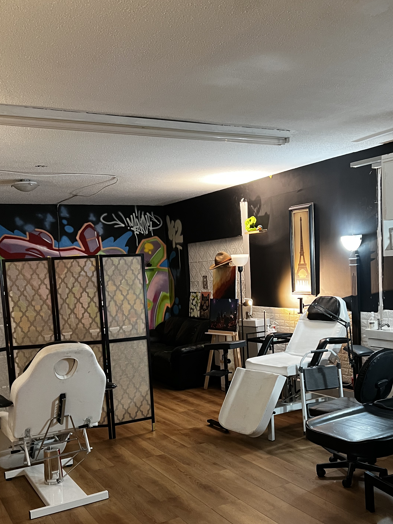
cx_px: 230
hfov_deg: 38.6
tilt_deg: -2.4
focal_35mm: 37
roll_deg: +4.4
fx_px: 560
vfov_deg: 49.6
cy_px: 332
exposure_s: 1/60
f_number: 1.5
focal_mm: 5.7
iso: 400
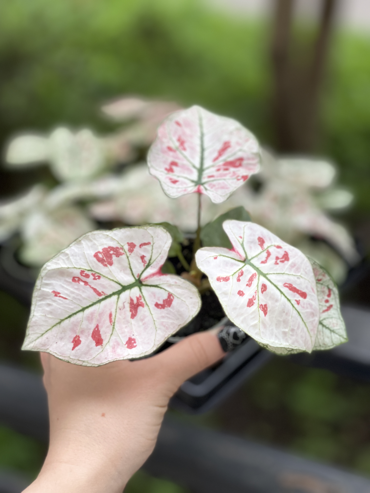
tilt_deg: -37.9
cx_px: 185
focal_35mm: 64
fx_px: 912
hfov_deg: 22.9
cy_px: 246
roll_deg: +0.6
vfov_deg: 30.3
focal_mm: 7.5
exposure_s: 1/121
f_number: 2.2
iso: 100
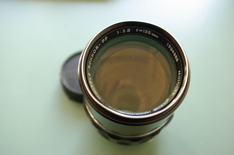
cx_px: 117
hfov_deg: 40.0
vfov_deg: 27.2
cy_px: 78
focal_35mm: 50
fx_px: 321
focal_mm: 33
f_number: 5.6
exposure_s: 1/45
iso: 400
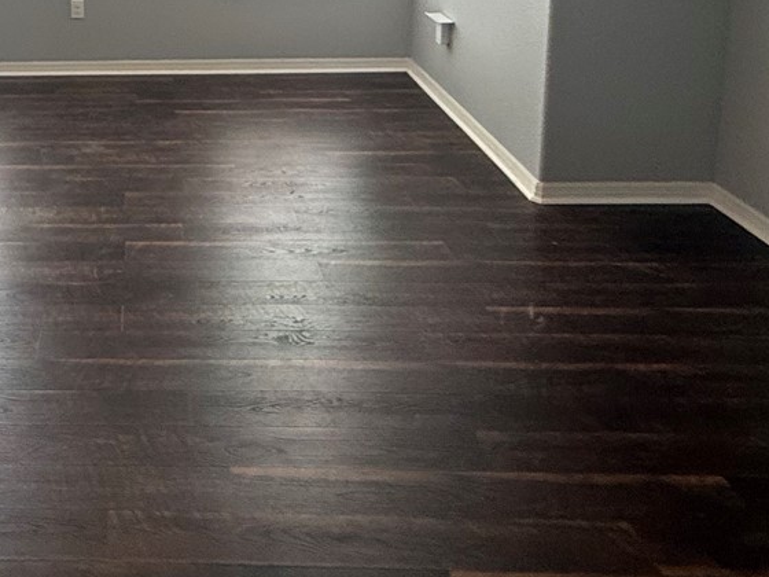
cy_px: -38
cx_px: 99
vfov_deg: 32.2
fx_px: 889
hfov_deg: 43.4
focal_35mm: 40
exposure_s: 1/120
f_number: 2.2
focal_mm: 2.22
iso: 80
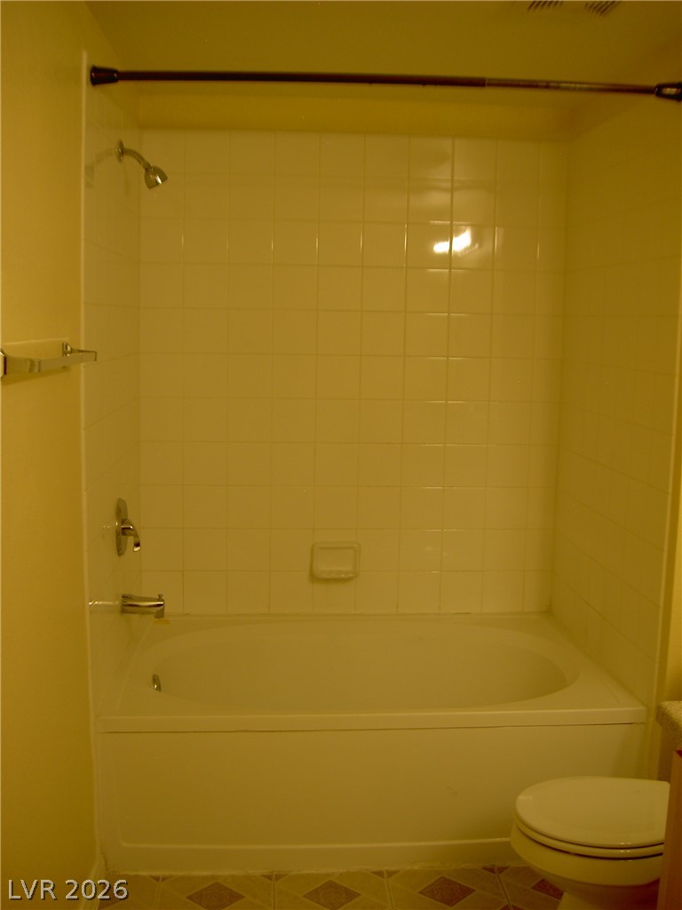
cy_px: 455
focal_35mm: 39
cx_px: 341
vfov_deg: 47.9
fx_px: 1024
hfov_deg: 36.8
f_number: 2.8
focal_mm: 8
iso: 100
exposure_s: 1/25
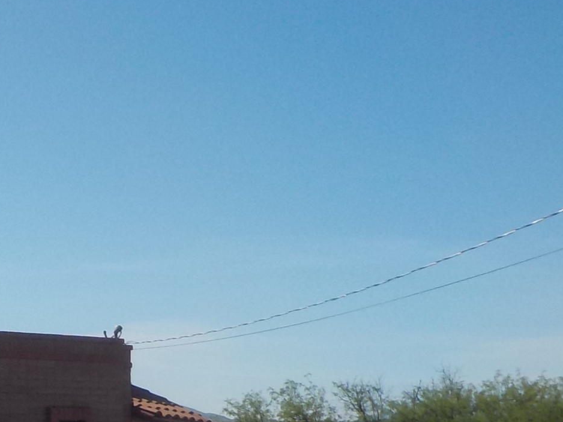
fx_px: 1561
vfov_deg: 15.3
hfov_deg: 19.5
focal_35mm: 96
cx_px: -78
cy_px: 359
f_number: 6.6
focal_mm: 4.1
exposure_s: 1/500
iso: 125
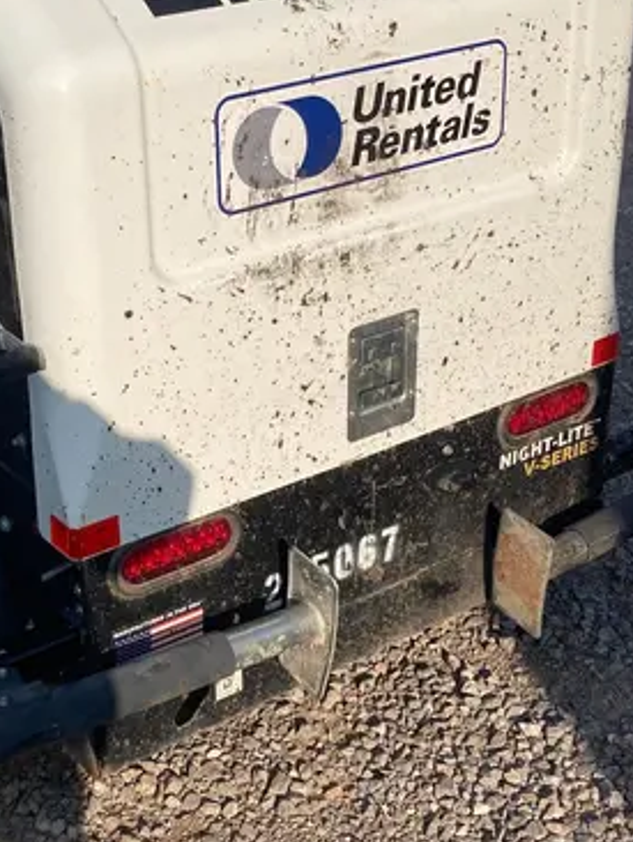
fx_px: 1364
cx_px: 131
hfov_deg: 25.7
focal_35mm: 56
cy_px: 383
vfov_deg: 34.3
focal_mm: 3.99
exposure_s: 1/2857
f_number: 1.8
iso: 25
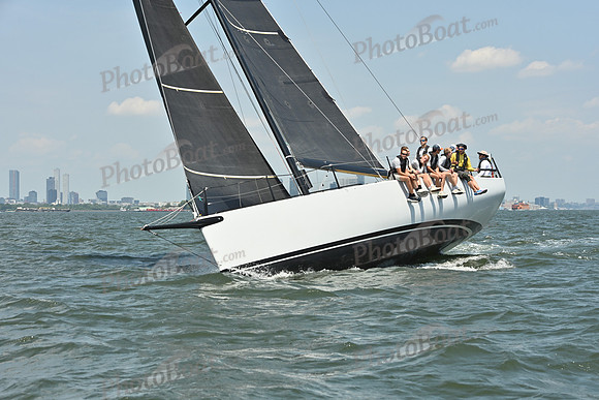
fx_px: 1365
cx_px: 300
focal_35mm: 82
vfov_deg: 16.7
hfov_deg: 24.8
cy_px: 200
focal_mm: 82
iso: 320
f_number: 8
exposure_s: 1/1250
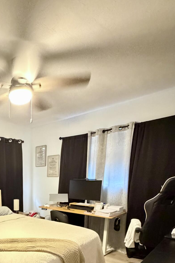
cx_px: 13
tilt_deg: -11.7
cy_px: 213
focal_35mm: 25
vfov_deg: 64.6
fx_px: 182
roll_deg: -0.3
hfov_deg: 45.7
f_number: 2.2
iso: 2500
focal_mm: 2.22
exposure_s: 1/24
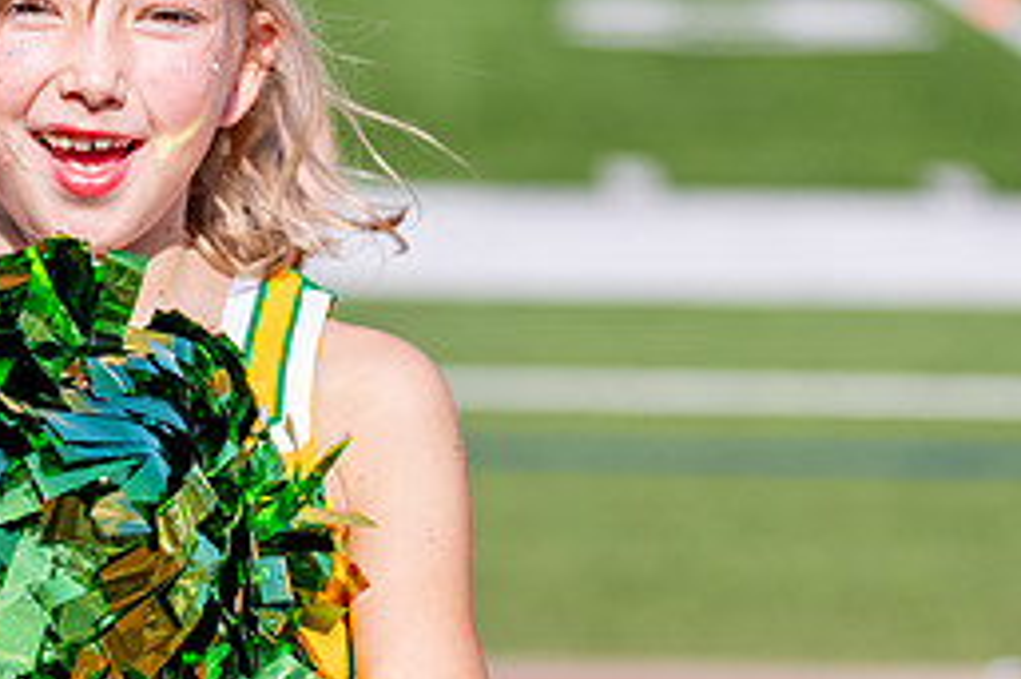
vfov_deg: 7.6
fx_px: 5130
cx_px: 234
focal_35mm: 181
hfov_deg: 11.3
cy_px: 355
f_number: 2.8
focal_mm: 70
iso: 160
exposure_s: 1/4000
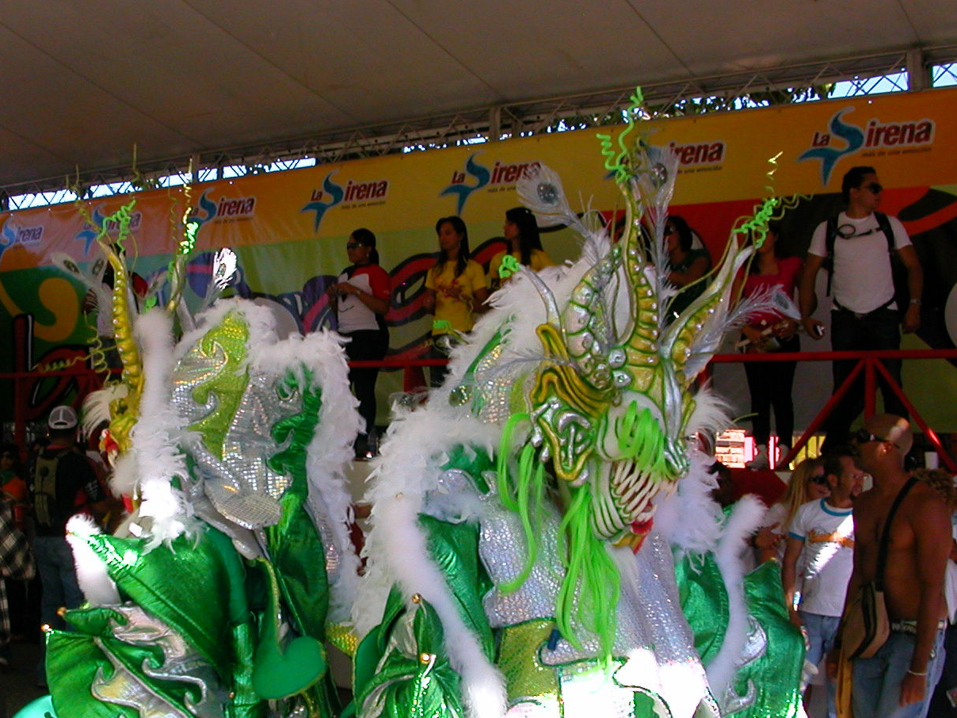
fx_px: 1355
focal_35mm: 49
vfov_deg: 29.5
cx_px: 328
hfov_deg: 38.5
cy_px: 455
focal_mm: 5.6
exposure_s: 1/219
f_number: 4.5
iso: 100
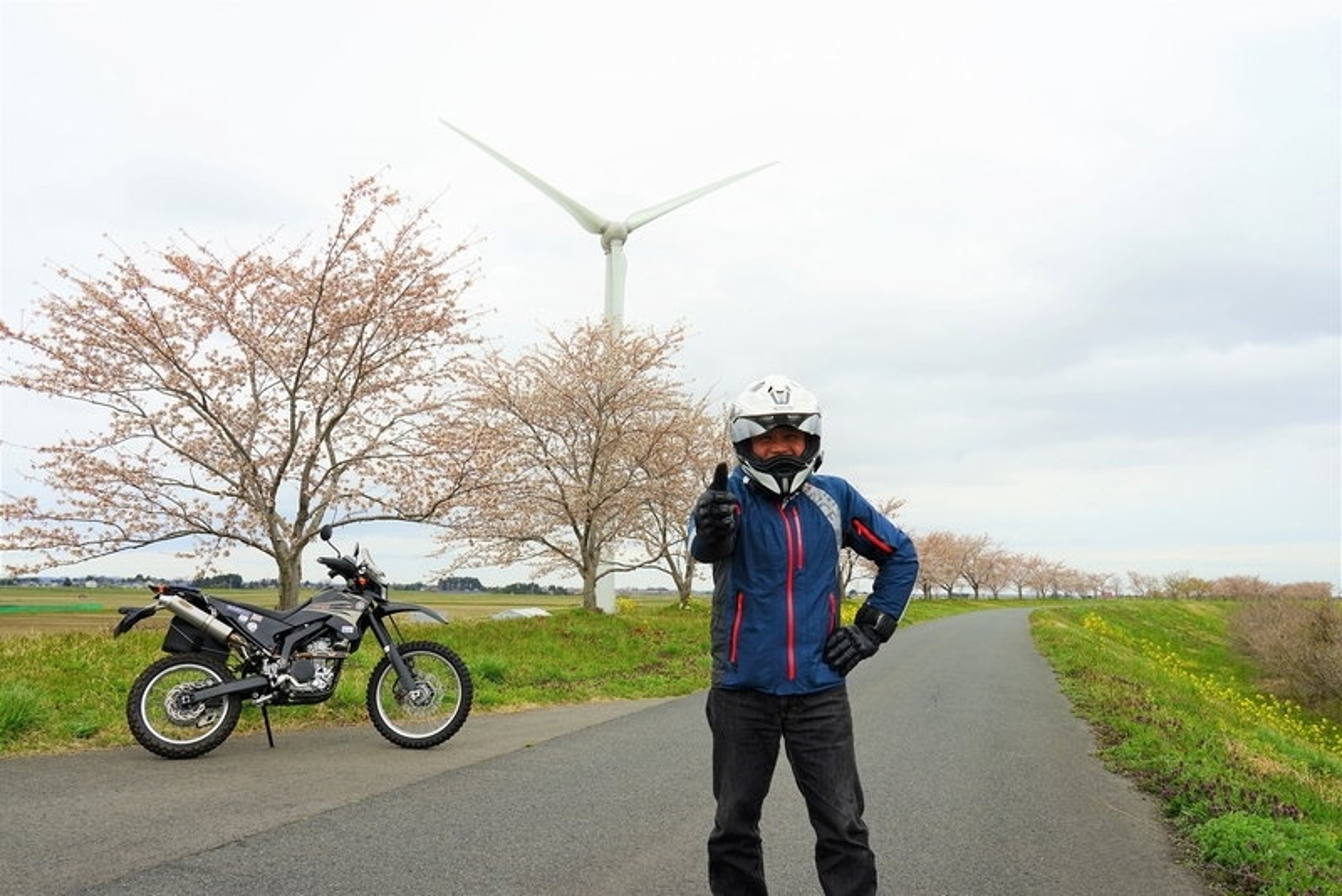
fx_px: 1119
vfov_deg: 43.6
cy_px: 448
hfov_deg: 61.9
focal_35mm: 30
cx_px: 671
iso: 100
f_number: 9
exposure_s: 1/100
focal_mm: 30
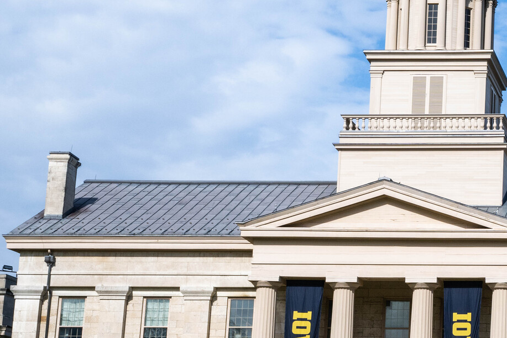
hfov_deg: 16.7
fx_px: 1634
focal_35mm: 116
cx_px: 645
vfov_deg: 11.8
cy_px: 144
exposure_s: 1/320
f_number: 16
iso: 320
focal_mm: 38
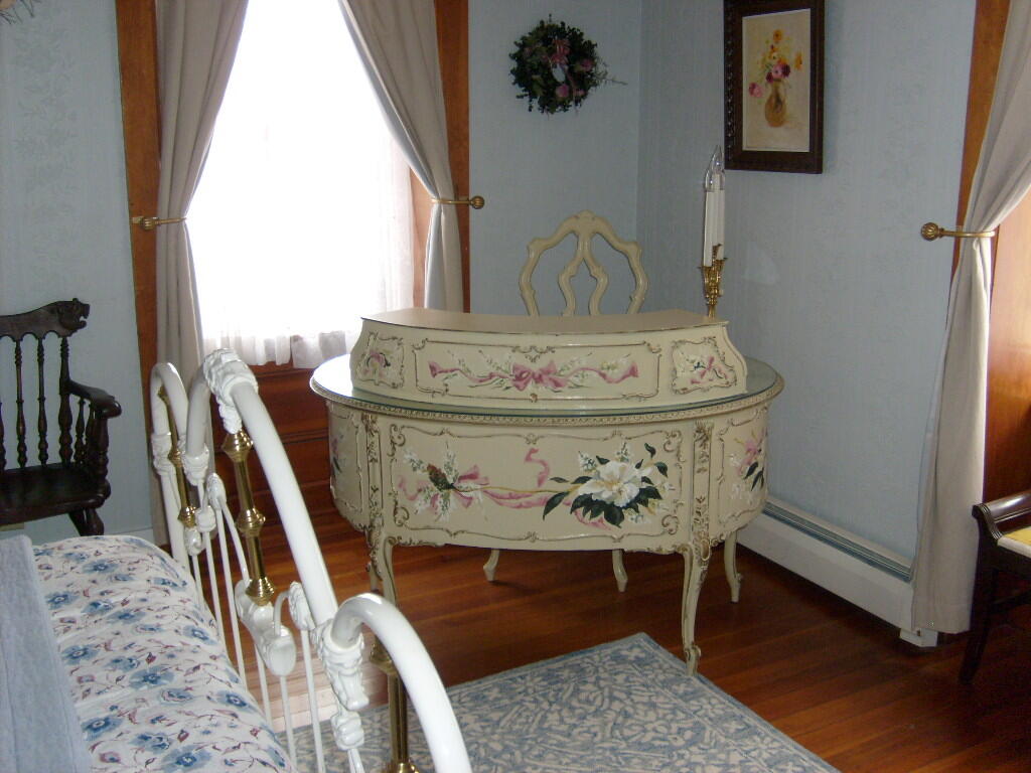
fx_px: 1042
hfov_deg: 52.6
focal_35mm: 35
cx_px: 516
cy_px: 386
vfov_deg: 40.7
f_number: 2.8
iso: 100
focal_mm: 5.8
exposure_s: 1/45
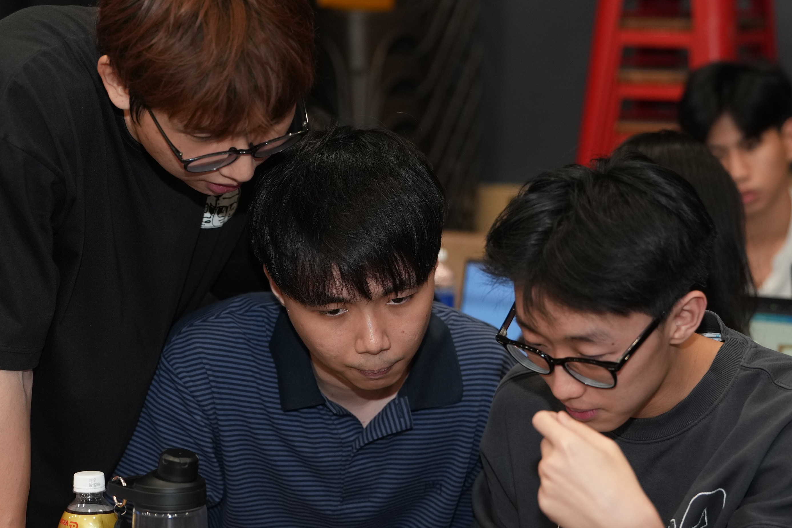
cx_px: 518
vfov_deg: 13.5
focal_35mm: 101
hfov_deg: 20.2
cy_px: 362
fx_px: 2222
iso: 800
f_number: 2
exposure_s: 1/125
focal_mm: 50
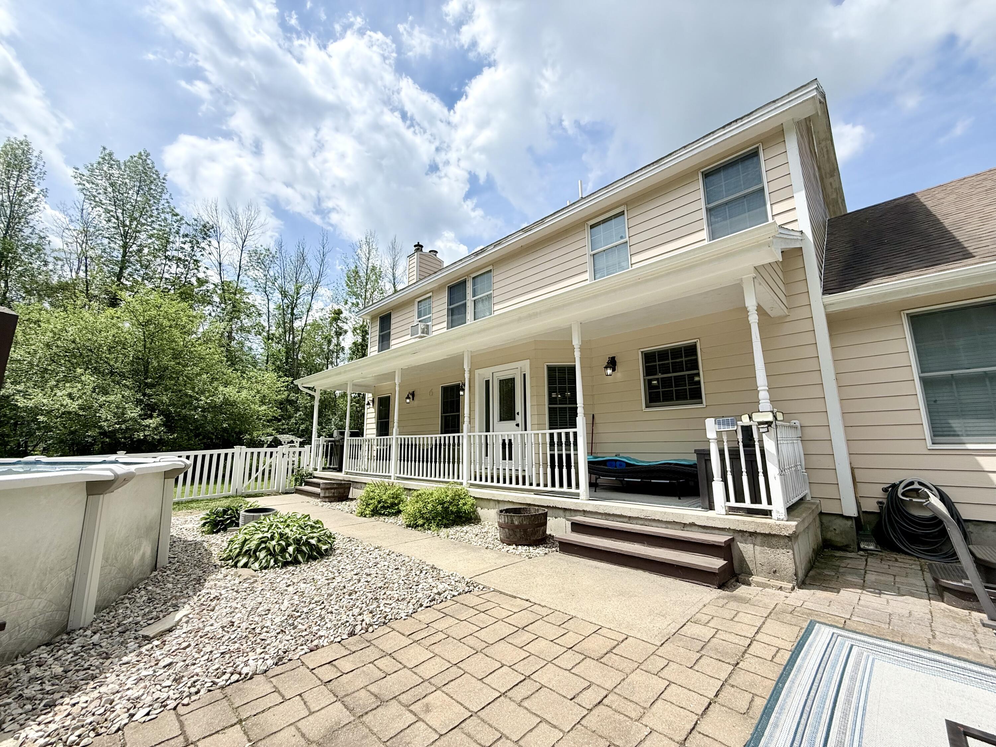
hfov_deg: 102.1
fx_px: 403
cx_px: 498
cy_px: 374
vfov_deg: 85.7
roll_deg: +0.5
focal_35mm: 14
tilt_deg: +11.3
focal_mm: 2.22
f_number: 2.2
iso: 50
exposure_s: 1/2165
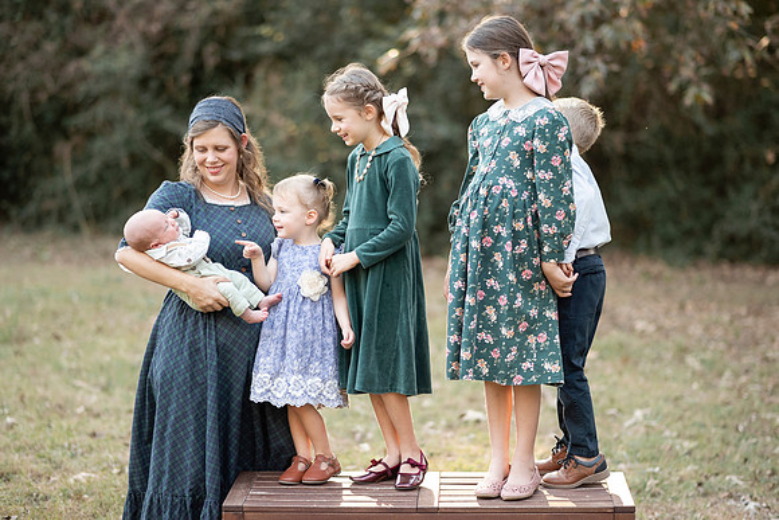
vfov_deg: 15.4
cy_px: 260
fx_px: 1921
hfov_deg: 22.9
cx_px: 390
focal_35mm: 89
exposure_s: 1/1000
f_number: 2
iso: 640
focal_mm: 85
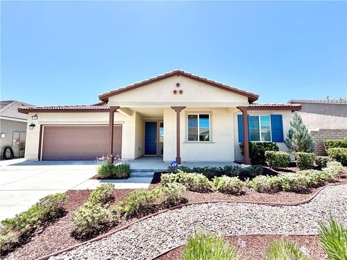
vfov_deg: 85.7
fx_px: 140
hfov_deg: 102.1
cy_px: 130
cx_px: 174
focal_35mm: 14
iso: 25
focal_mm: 2.22
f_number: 2.2
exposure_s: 1/770
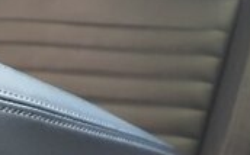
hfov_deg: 17.9
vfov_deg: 10.9
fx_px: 721
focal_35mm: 106
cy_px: -182
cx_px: 356
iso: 200
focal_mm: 4.2
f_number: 1.7
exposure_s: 1/11
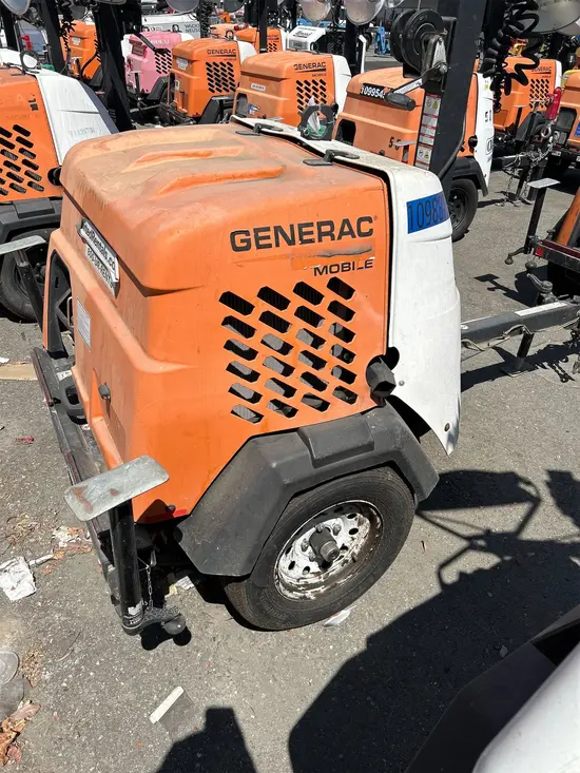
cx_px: 290
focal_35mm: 26
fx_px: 581
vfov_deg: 67.3
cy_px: 386
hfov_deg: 53.1
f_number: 1.5
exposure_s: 1/5587
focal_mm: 5.7
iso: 50
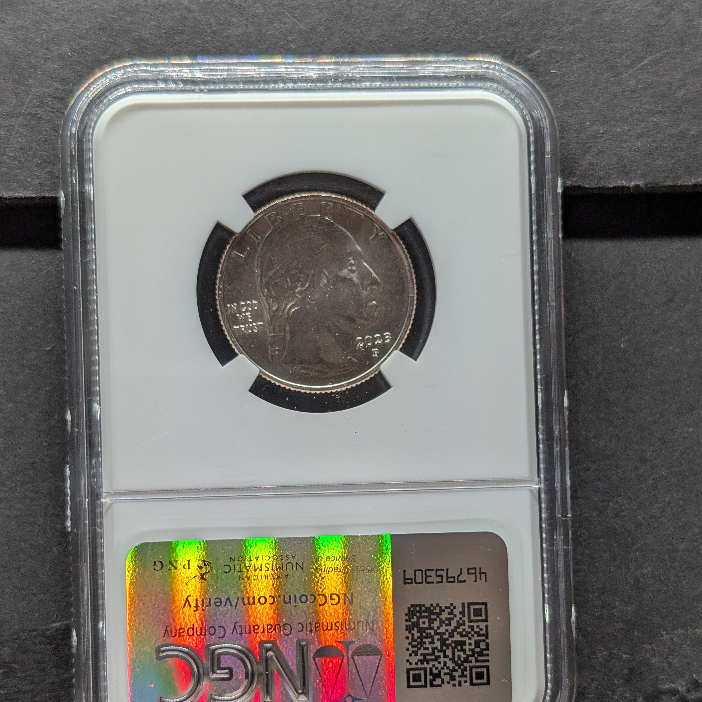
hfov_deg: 29.6
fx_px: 1331
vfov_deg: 29.4
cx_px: 350
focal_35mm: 58
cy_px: 455
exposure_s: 1/91.2
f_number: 1.68
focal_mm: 6.9
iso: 42
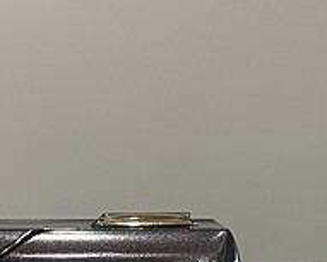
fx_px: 755
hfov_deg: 23.4
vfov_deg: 18.2
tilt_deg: -13.3
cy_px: 348
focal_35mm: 78
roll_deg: +0.4
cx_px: -4
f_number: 1.6
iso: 100
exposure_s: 1/60
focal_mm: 5.1
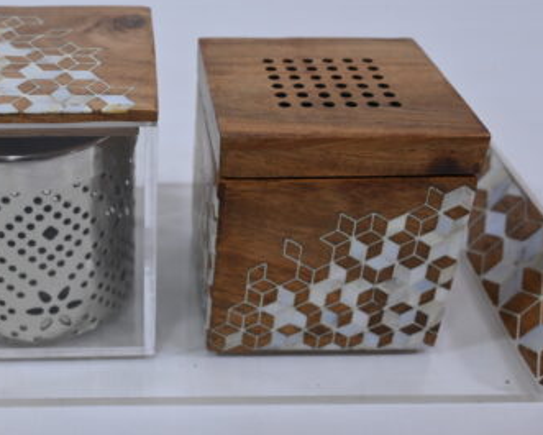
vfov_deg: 29.2
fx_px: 834
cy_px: 201
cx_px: 156
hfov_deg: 35.5
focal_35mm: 52
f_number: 7.1
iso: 500
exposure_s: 1/125
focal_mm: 30.5
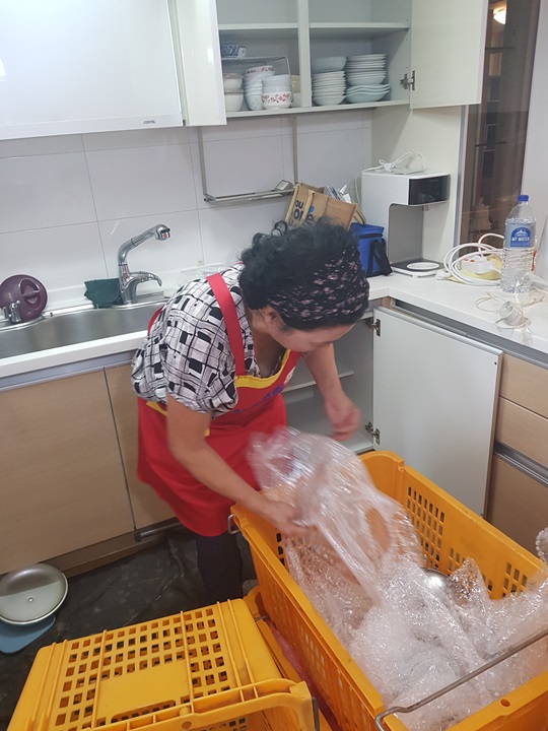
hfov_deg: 53.1
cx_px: 274
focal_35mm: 26
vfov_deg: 67.3
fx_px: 549
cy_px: 366
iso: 200
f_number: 1.7
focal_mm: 4.3
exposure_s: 1/40
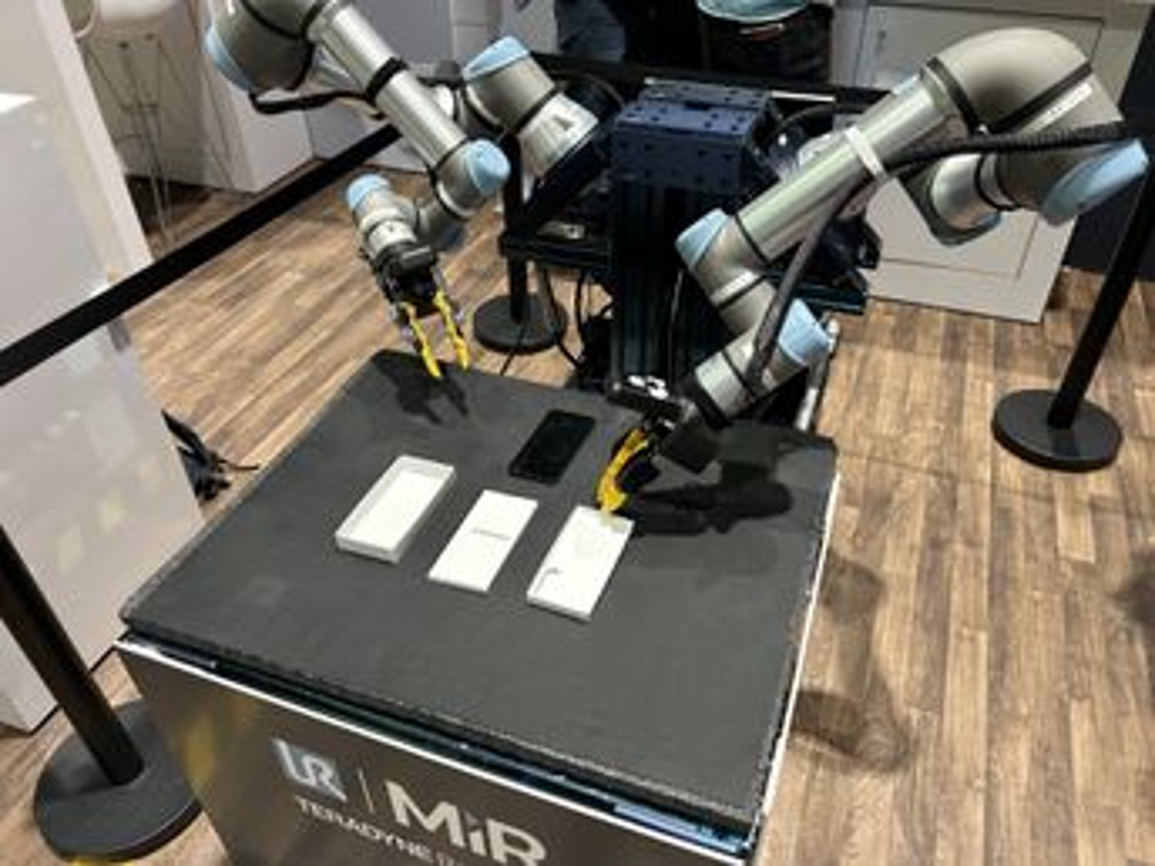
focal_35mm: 26
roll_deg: +2.4
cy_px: 433
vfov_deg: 53.1
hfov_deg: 67.3
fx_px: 868
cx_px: 578
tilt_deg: -38.3
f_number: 1.5
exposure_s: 1/58
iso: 200
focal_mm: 5.7
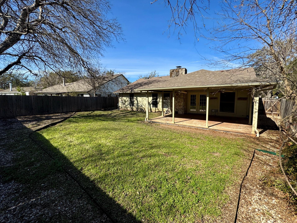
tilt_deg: -5.3
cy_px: 108
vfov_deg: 81.7
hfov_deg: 98.2
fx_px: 129
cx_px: 149
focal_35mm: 15
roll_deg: +0.9
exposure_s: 1/1506
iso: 50
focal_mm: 2.22
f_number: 2.2
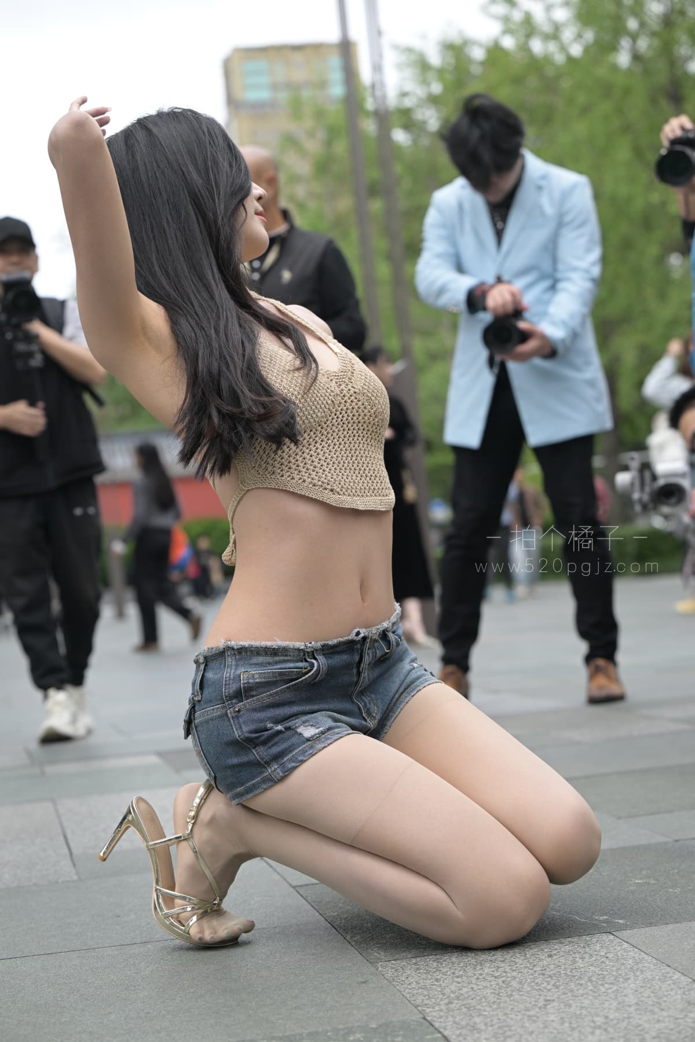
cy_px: 521
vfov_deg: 28.8
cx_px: 348
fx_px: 2027
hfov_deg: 19.5
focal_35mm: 70
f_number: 4.5
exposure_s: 1/400
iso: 400
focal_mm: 70
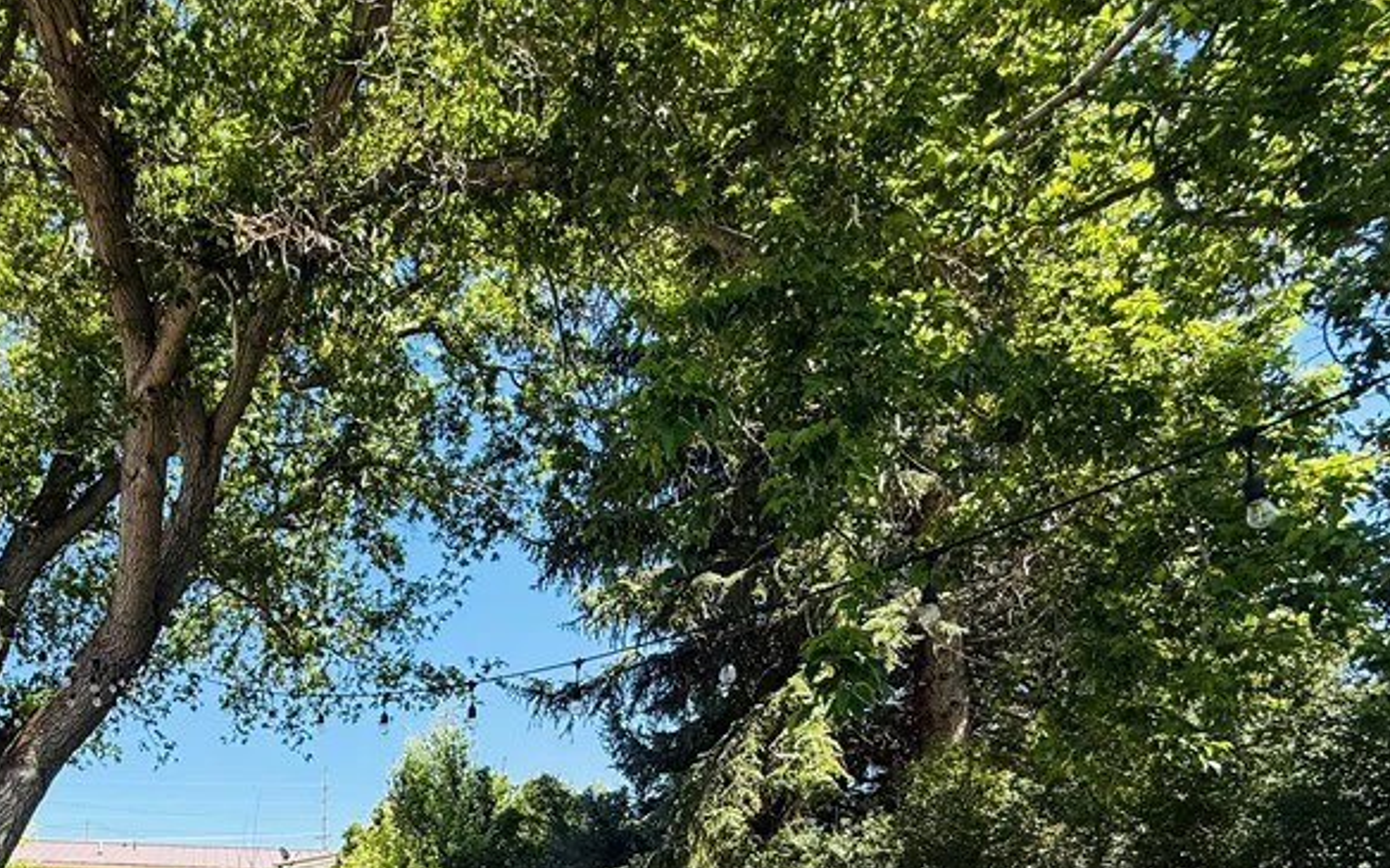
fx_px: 985
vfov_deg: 40.6
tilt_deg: +4.0
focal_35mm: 26
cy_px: 899
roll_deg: -2.2
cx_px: 338
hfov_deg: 65.8
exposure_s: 1/585
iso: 50
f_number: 2.2
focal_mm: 2.22
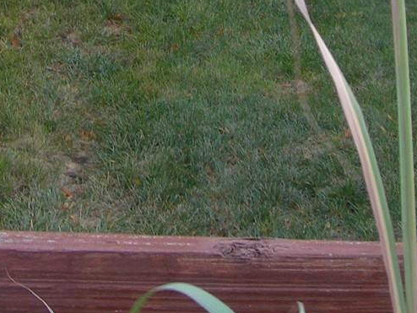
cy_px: -183
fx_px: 1482
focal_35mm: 123
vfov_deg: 11.5
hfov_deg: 16.0
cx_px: 143
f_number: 2.8
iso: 50
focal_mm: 7.8
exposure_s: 1/42.8
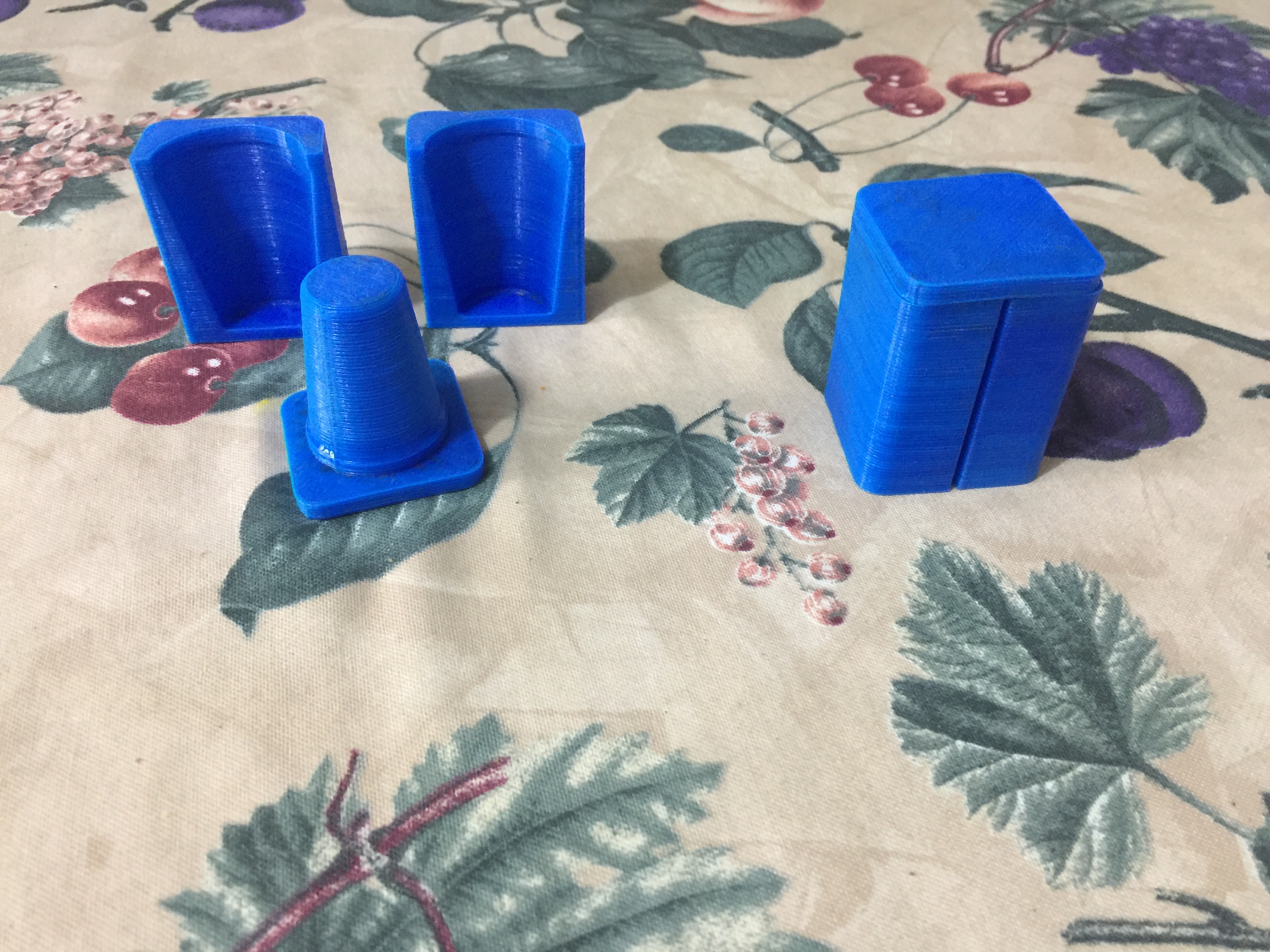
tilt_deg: -41.2
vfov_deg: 48.2
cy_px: 476
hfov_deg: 61.7
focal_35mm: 29
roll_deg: -1.0
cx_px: 635
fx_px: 1064
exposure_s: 1/10
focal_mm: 4.15
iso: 100
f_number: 2.2
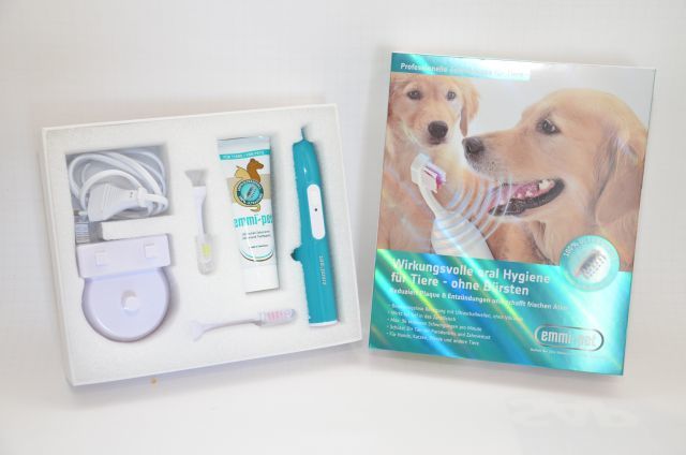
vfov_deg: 20.1
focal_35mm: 68
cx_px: 343
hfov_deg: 29.9
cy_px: 228
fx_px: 1284
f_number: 4.8
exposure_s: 1/60
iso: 1400
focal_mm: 45
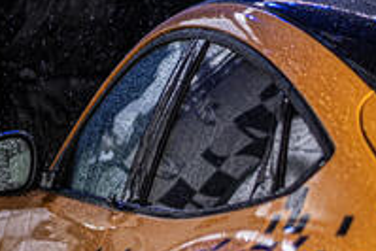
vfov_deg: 5.4
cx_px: 132
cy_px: 196
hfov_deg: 8.1
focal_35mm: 253
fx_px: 2644
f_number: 1.2
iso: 400
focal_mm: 56
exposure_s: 1/1000
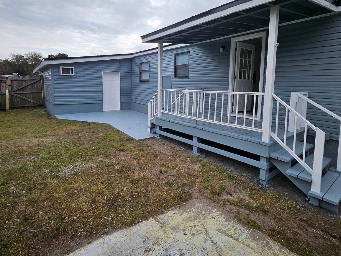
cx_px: 175
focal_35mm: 18
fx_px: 177
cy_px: 106
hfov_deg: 87.7
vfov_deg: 71.0
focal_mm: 1.74
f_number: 2.2
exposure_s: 1/1038
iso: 32
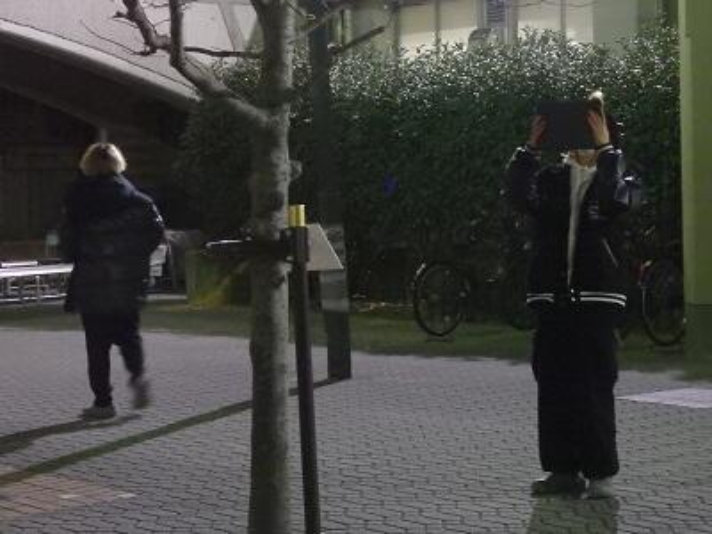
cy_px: 267
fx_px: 1645
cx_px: 356
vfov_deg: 18.4
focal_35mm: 80
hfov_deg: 24.4
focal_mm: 14.4
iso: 3200
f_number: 4.6
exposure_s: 1/20
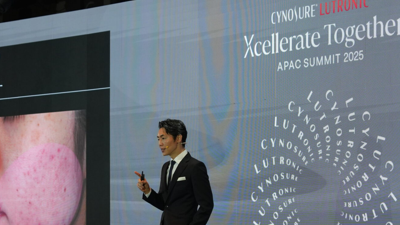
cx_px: 133
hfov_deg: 15.0
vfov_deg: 8.5
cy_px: 152
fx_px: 1516
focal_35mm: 143
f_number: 2.8
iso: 1250
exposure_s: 1/200
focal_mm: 70
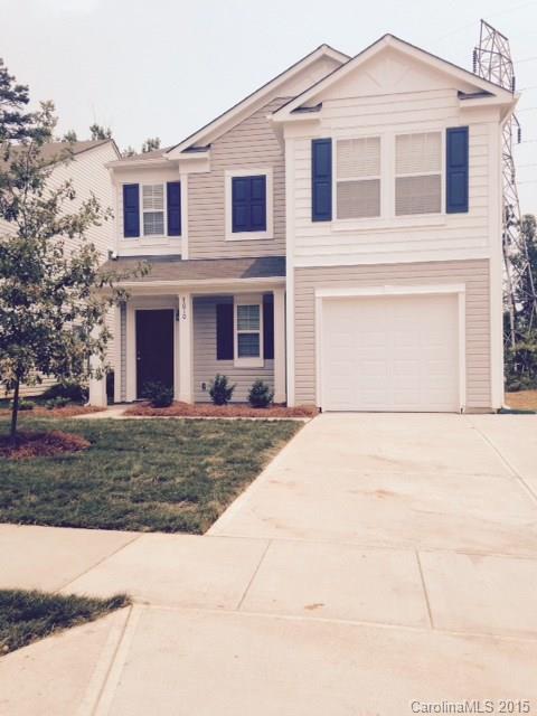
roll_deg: +0.2
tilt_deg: -1.2
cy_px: 358
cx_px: 268
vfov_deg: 55.4
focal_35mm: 33
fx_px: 683
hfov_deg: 42.9
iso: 50
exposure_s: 1/2169
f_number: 2.4
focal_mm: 4.12
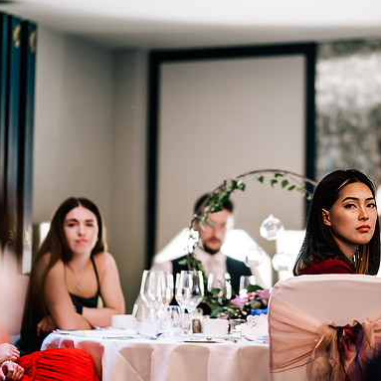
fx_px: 1395
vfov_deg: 15.6
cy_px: 191
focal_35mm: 112
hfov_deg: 15.5
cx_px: 229
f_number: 1.4
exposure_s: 1/250
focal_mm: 85
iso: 640
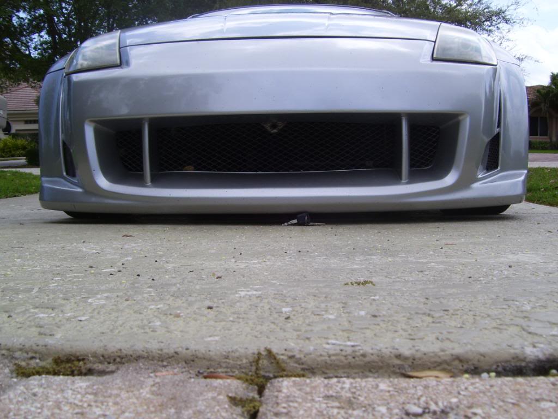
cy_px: 210
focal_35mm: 36
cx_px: 279
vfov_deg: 39.7
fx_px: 580
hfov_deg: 51.4
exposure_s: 1/500
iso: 80
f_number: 4.8
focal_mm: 6
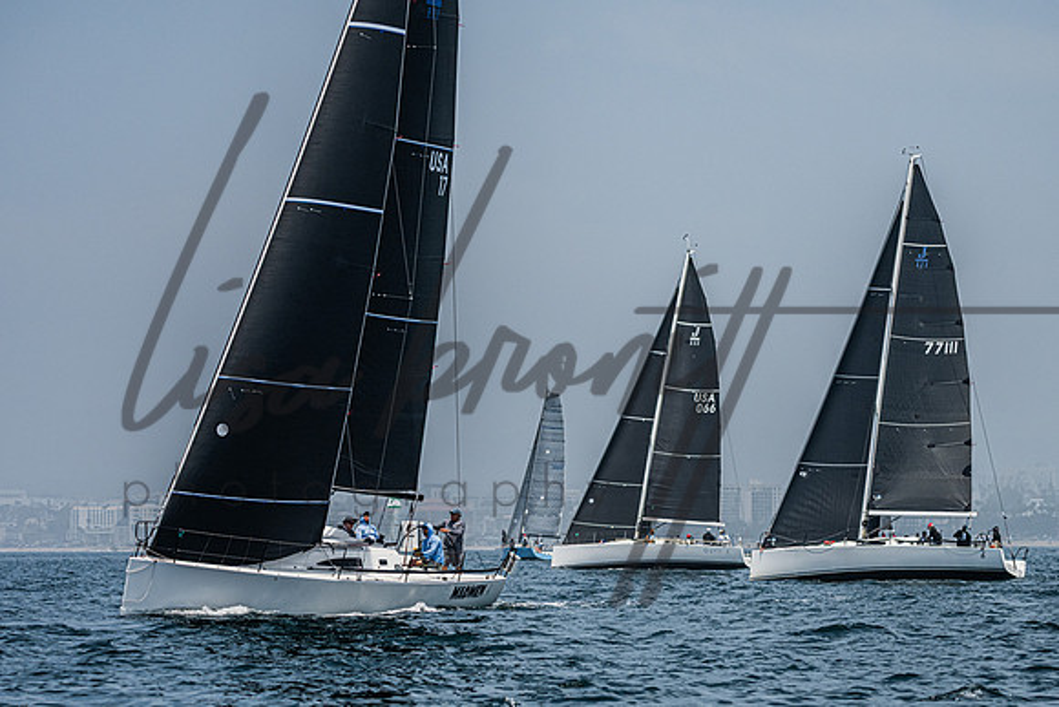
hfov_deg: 15.6
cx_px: 563
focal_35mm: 131
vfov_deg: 10.4
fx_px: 3868
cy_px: 435
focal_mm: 100
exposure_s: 1/6400
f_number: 5.6
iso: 400
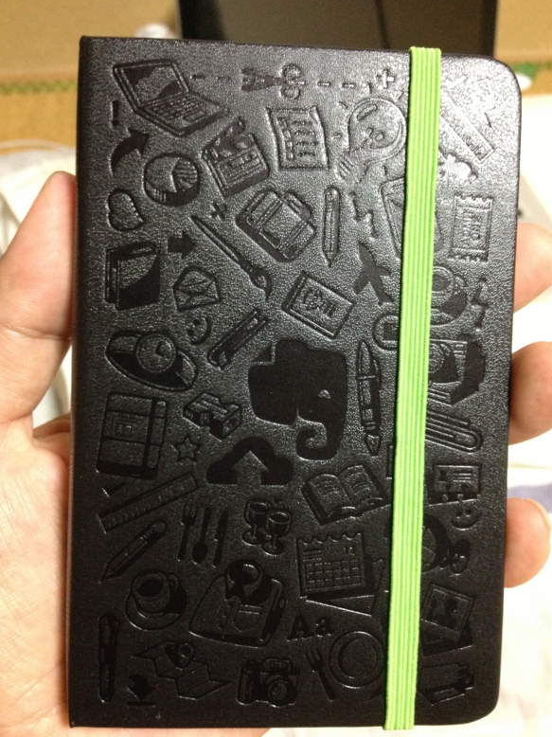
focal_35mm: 36
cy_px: 373
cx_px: 276
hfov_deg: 39.6
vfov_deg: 51.4
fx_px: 766
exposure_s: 1/20
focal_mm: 4.28
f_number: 2.4
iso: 400
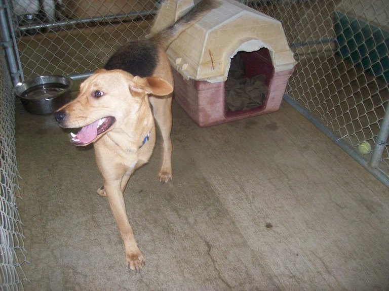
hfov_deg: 51.4
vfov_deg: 39.6
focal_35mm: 36
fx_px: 404
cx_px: 194
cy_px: 146
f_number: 2.7
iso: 200
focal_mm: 6
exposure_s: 1/64
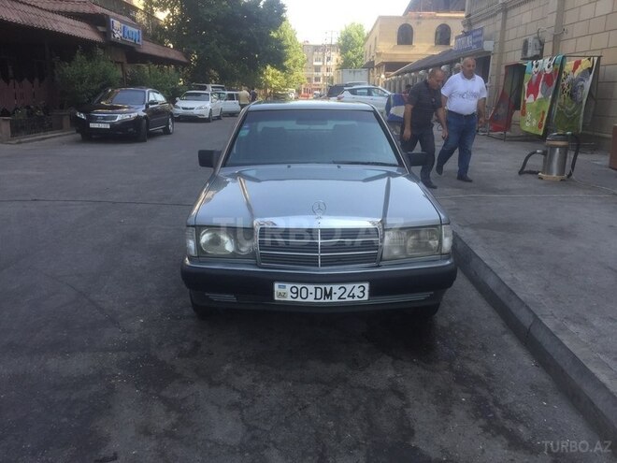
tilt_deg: -13.6
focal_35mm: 29
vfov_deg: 48.2
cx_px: 308
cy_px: 232
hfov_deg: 61.7
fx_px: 517
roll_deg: -1.5
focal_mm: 4.15
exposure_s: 1/391
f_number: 2.2
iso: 32
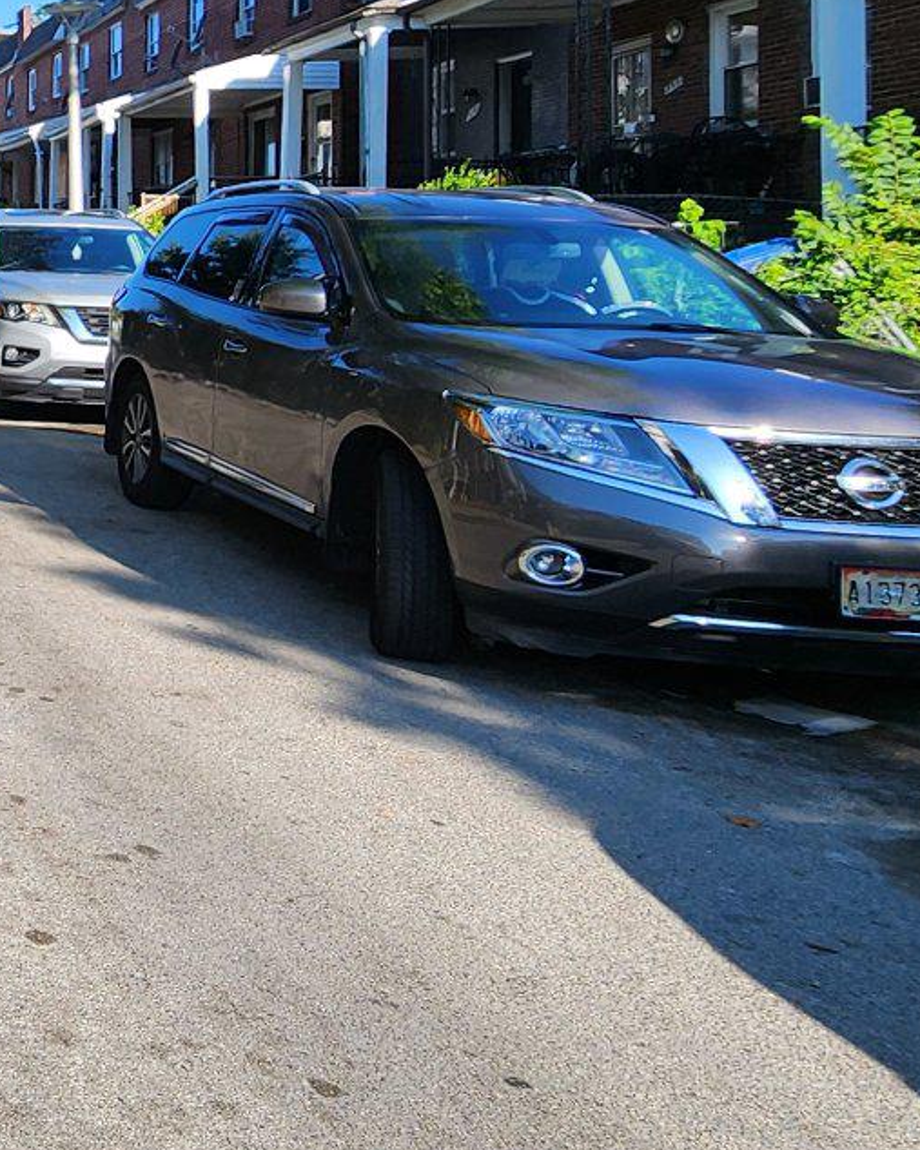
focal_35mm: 41
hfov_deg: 24.6
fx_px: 1396
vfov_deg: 42.3
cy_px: 190
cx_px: -573
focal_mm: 2.2
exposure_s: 1/883
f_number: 2.2
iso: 50
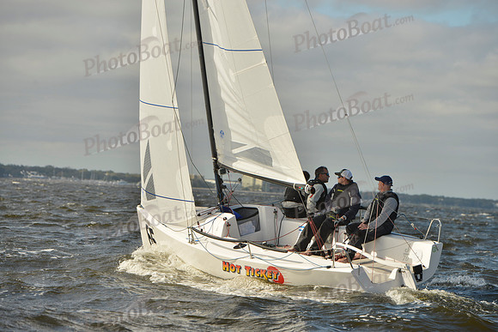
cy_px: 166
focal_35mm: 165
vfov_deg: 8.3
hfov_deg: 12.4
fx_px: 2283
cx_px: 249
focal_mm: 165
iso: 200
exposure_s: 1/1250
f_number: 7.1
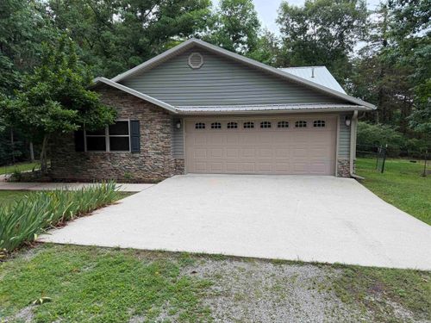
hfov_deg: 71.6
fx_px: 299
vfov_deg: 56.8
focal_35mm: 24
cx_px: 216
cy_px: 162
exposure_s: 1/121
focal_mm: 6.76
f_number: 1.78
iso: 50
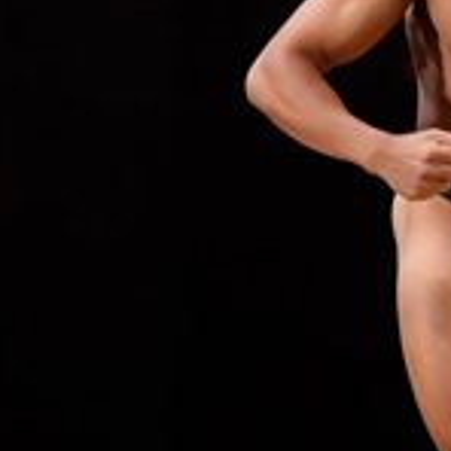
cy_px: 268
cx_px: 657
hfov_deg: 1.8
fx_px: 14254
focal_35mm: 967
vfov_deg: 1.8
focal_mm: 145
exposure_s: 1/400
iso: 3200
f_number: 5.6
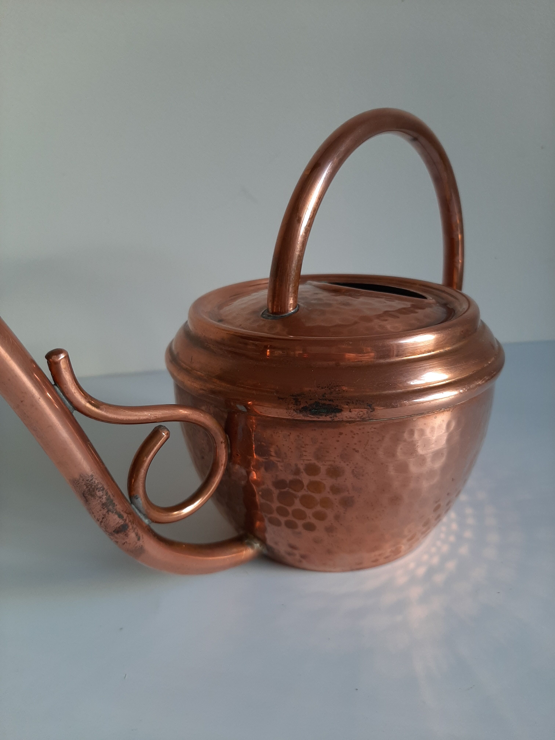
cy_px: 370
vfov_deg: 67.3
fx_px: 556
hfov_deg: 53.1
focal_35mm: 26
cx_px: 278
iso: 64
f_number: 1.7
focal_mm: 3.93
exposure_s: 1/60
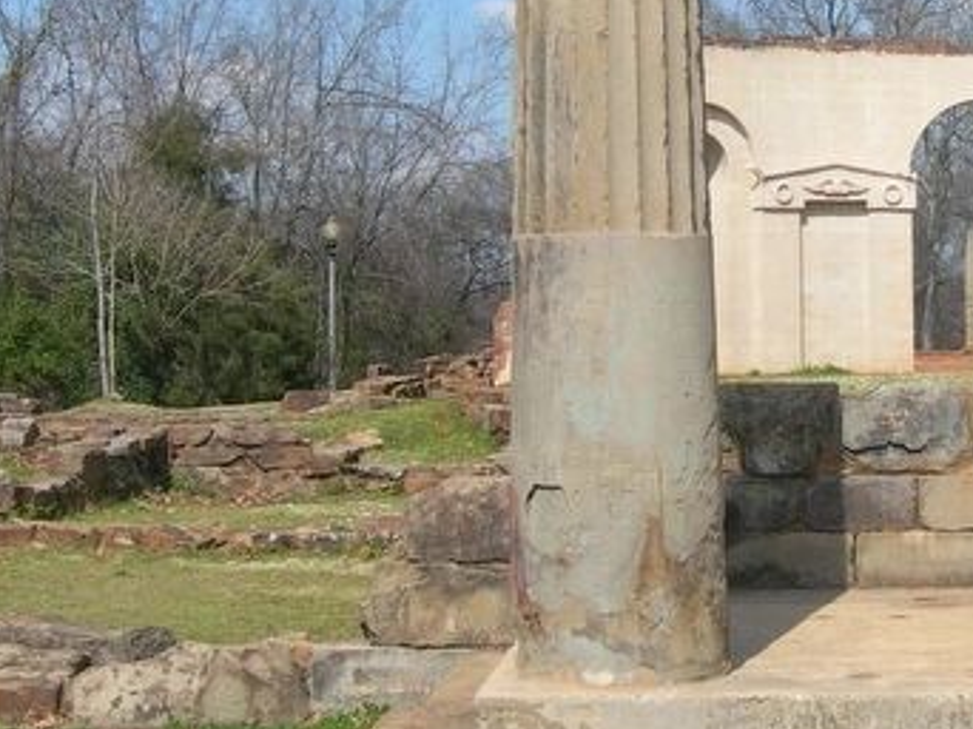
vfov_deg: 16.4
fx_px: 2500
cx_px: 836
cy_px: 114
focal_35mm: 89
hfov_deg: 21.6
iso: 50
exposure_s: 1/504
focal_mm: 7.8
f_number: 4.8
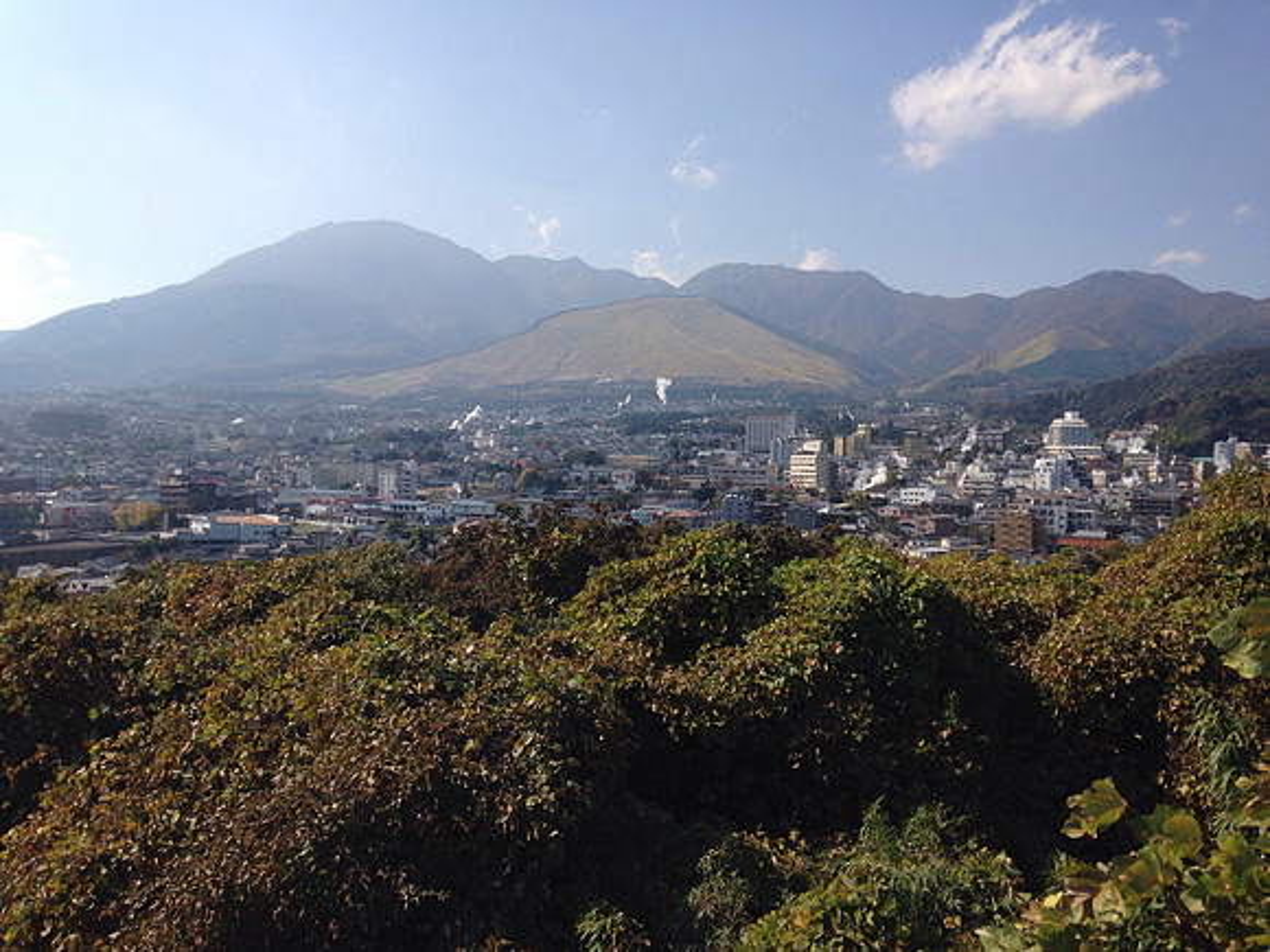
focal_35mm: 33
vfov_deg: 42.9
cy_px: 476
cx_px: 635
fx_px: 1211
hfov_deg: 55.4
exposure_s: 1/1808
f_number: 2.4
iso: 50
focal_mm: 4.12
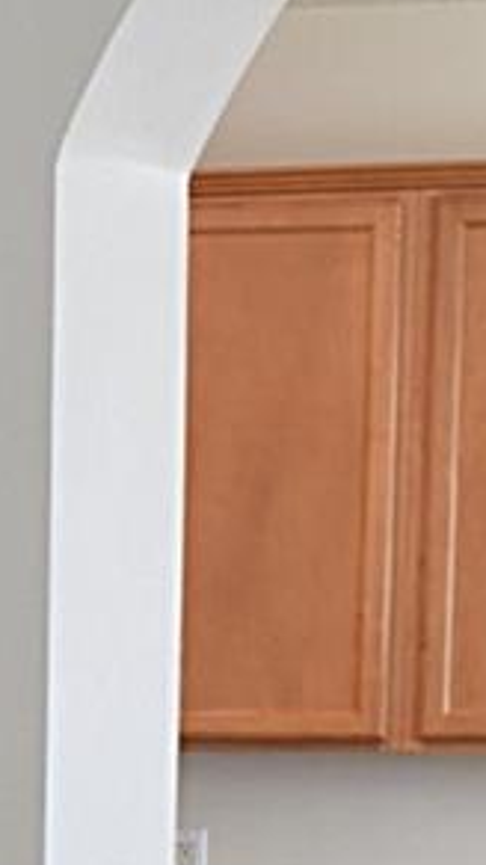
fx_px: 3555
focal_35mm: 155
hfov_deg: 7.3
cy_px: 1102
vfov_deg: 13.4
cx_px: -693
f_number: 11
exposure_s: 1/1.6
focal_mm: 18
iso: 200
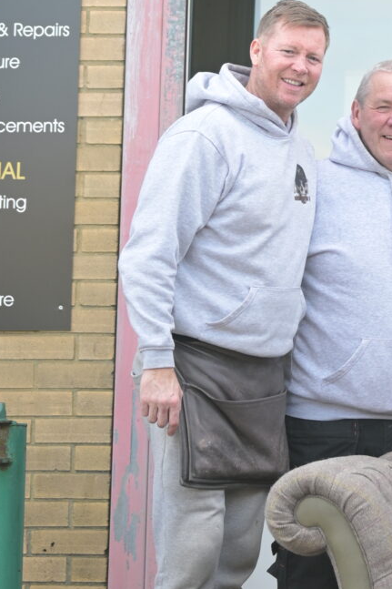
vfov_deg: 10.3
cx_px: 676
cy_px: 40
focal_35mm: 198
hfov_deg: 6.8
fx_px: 3235
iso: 100
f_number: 1.8
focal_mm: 50
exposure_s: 1/500
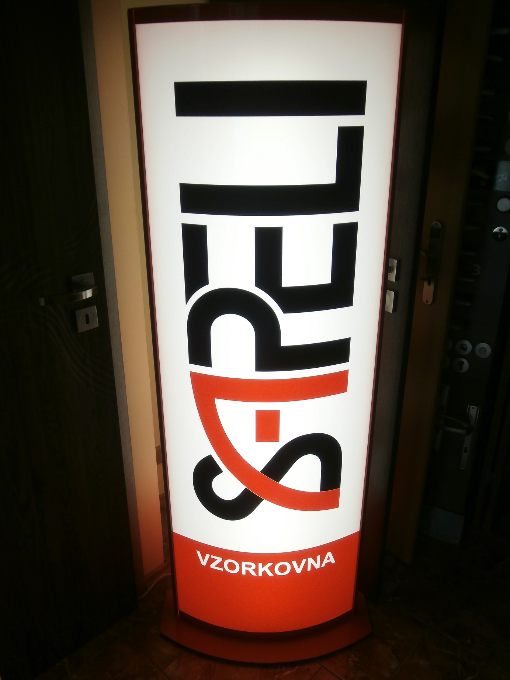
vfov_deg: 60.0
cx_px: 255
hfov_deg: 46.8
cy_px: 340
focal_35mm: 30
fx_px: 589
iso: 100
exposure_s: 1/40
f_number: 3.5
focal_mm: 5.36
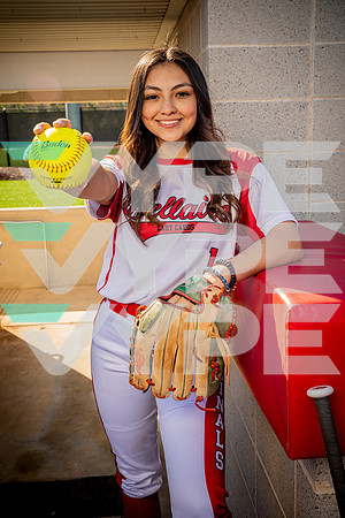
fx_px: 632
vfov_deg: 44.5
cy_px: 259
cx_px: 172
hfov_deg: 30.5
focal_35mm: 44
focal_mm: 44
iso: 250
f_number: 8
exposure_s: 1/250
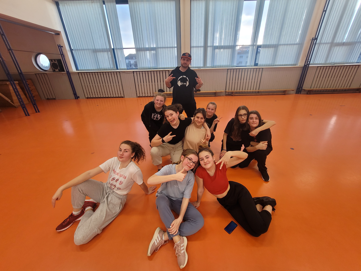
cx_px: 180
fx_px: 136
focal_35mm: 13
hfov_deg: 106.2
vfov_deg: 89.9
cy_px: 136
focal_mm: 1.74
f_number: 2.2
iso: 125
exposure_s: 1/50
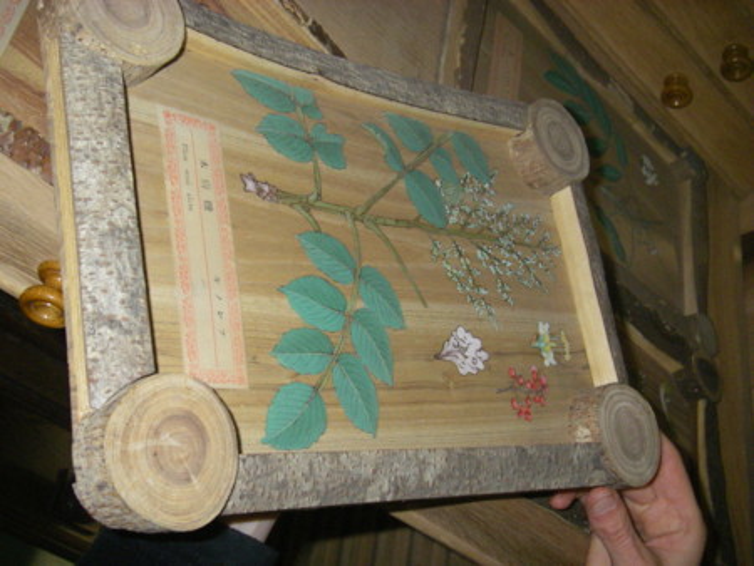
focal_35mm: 49
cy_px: 283
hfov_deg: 38.9
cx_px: 377
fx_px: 1068
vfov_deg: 29.7
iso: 400
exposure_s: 1/60
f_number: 3.5
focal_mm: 8.1
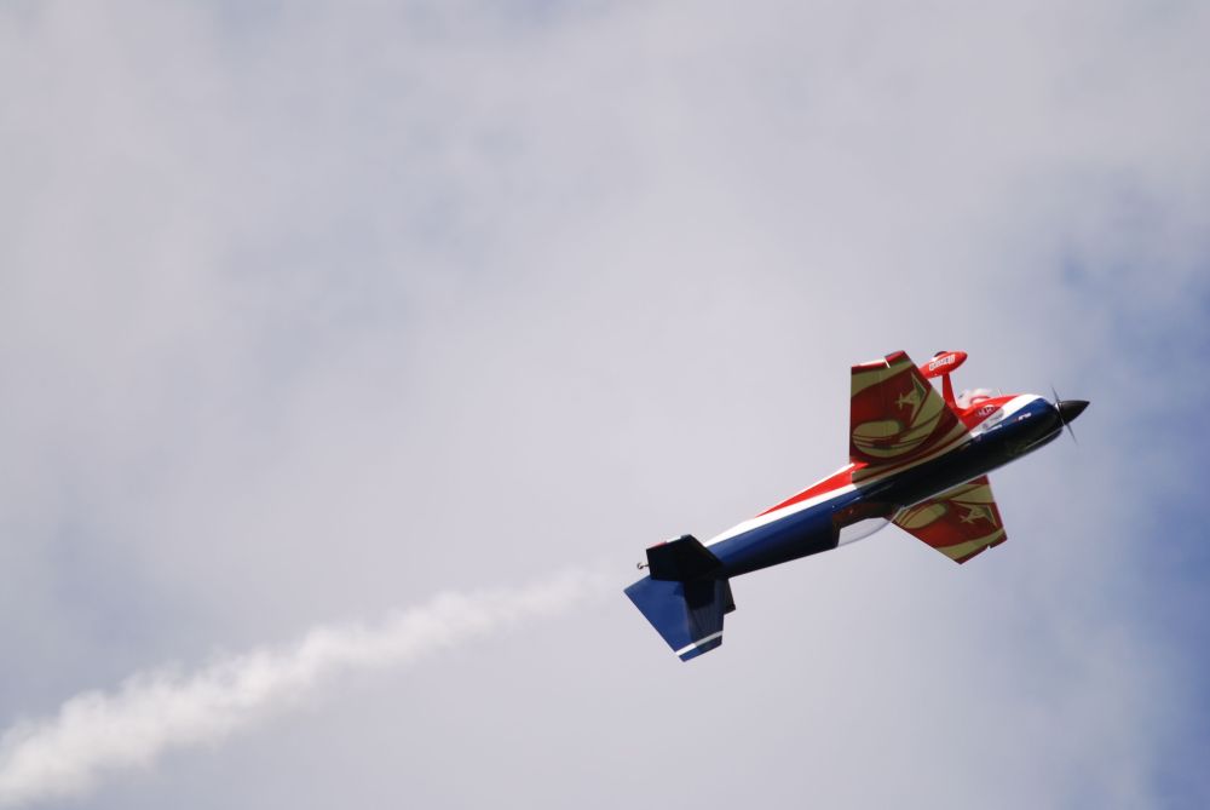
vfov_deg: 3.1
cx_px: 605
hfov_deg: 4.6
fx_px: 15140
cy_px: 405
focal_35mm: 450
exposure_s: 1/800
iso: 200
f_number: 5.6
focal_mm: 300
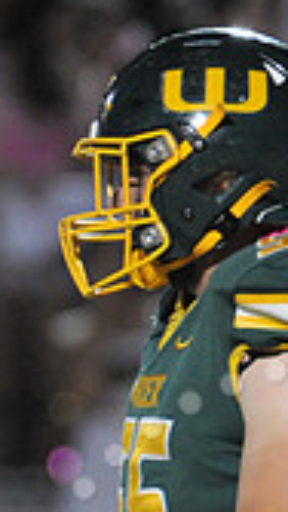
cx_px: 358
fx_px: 22688
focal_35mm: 1672
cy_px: 717
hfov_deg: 0.7
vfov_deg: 1.3
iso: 6400
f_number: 6.3
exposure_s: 1/200
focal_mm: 460
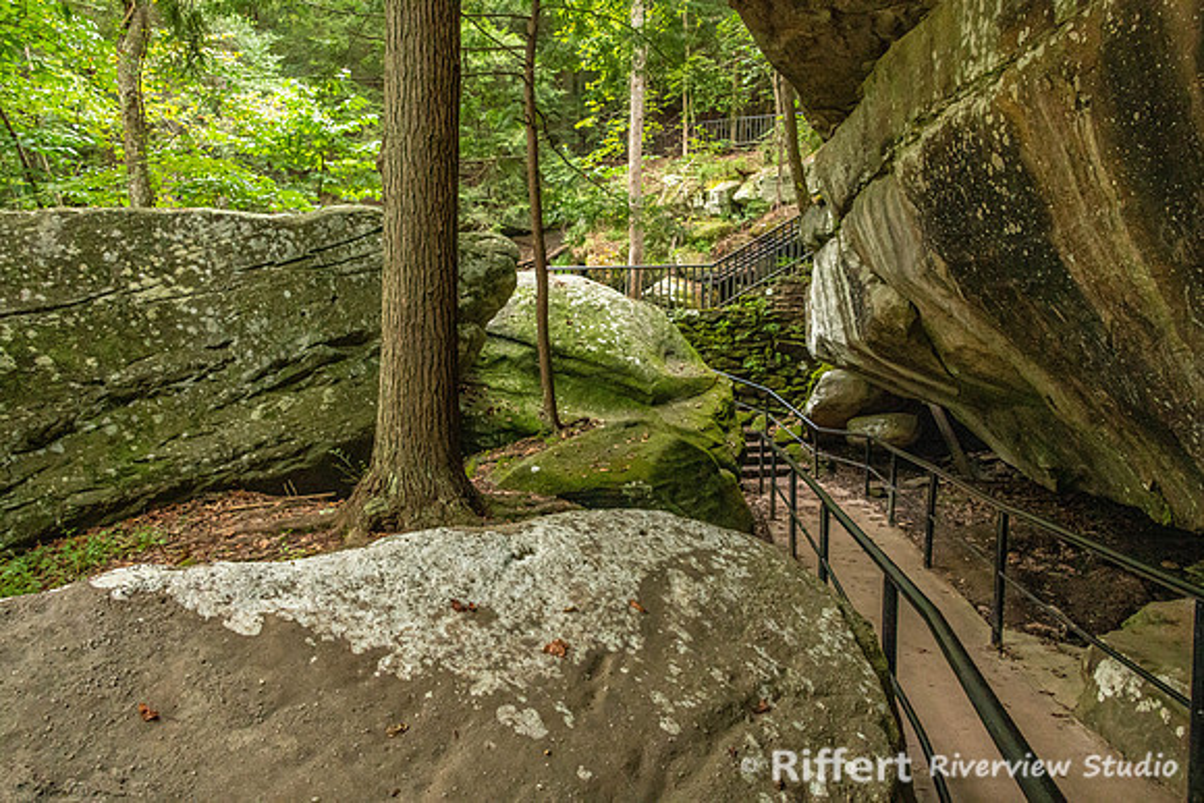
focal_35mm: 28
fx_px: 937
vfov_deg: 46.4
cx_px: 602
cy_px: 402
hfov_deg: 65.5
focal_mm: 28
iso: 6400
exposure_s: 1/160
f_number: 8
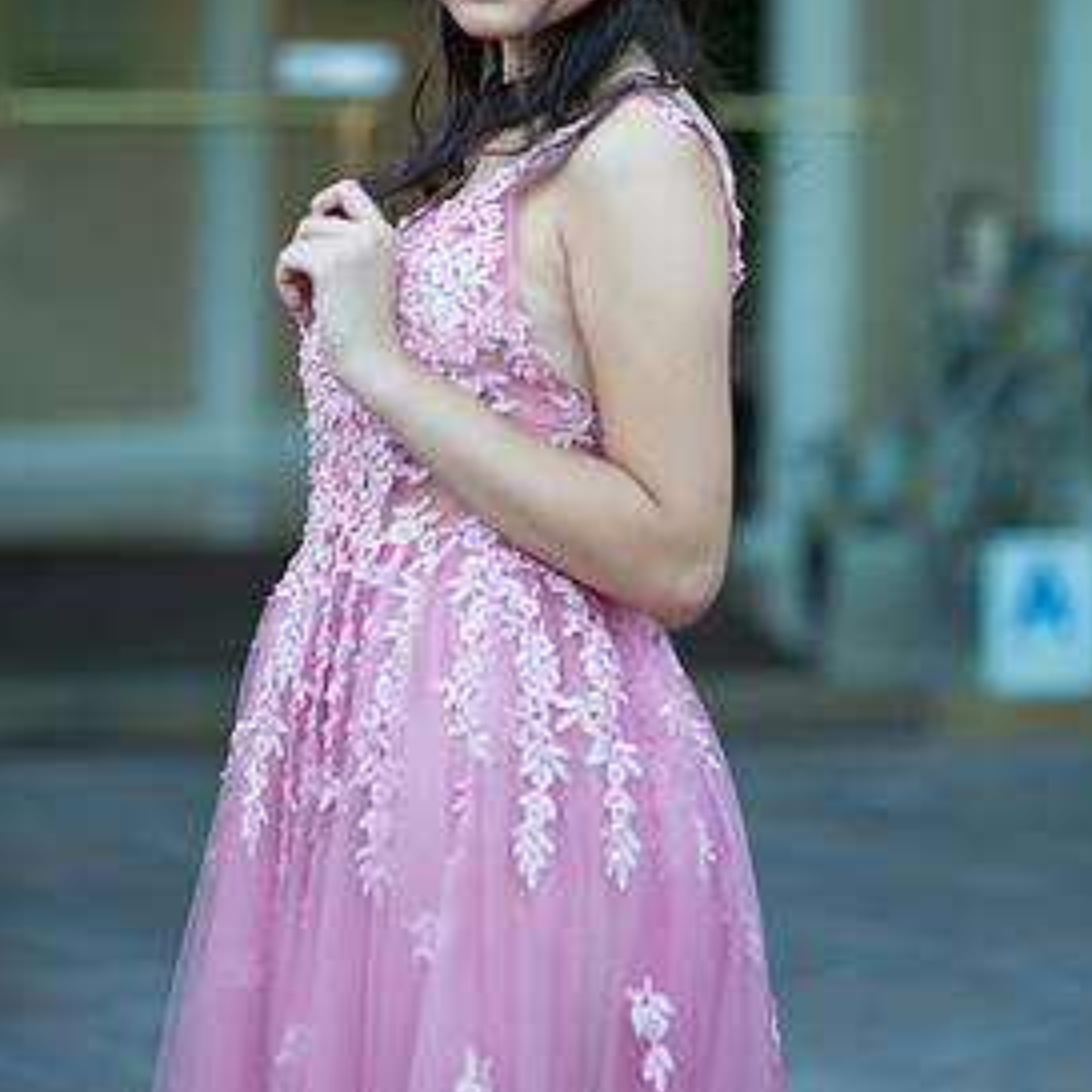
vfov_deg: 14.6
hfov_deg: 14.6
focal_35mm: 119
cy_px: 228
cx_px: 590
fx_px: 4247
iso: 250
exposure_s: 1/640
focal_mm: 85
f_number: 2
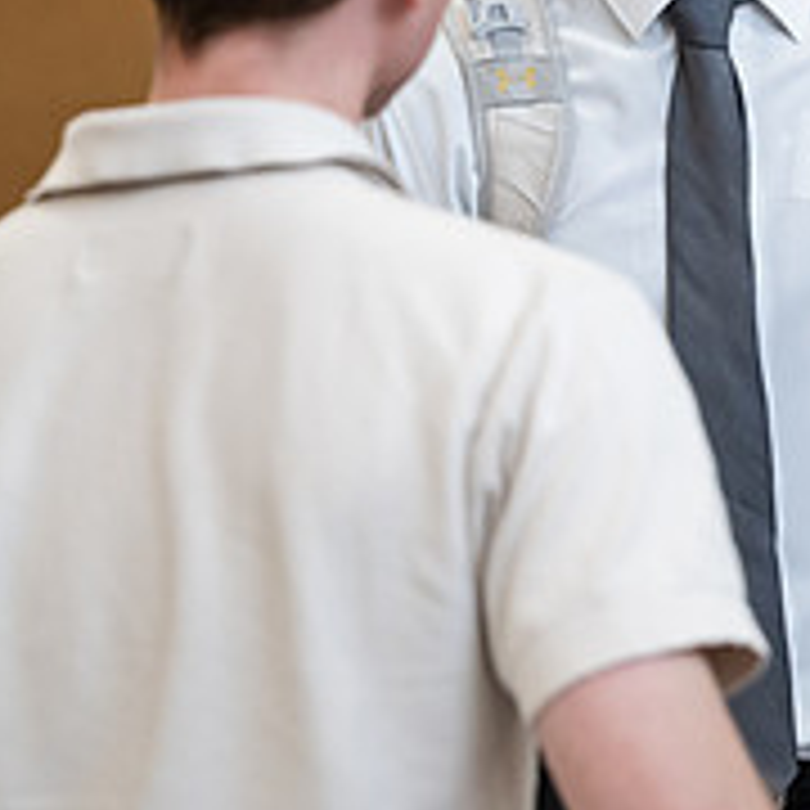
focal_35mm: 263
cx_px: 1170
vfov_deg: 6.7
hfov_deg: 6.6
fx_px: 6963
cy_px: 245
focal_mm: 96
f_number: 2.8
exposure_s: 1/200
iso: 1600
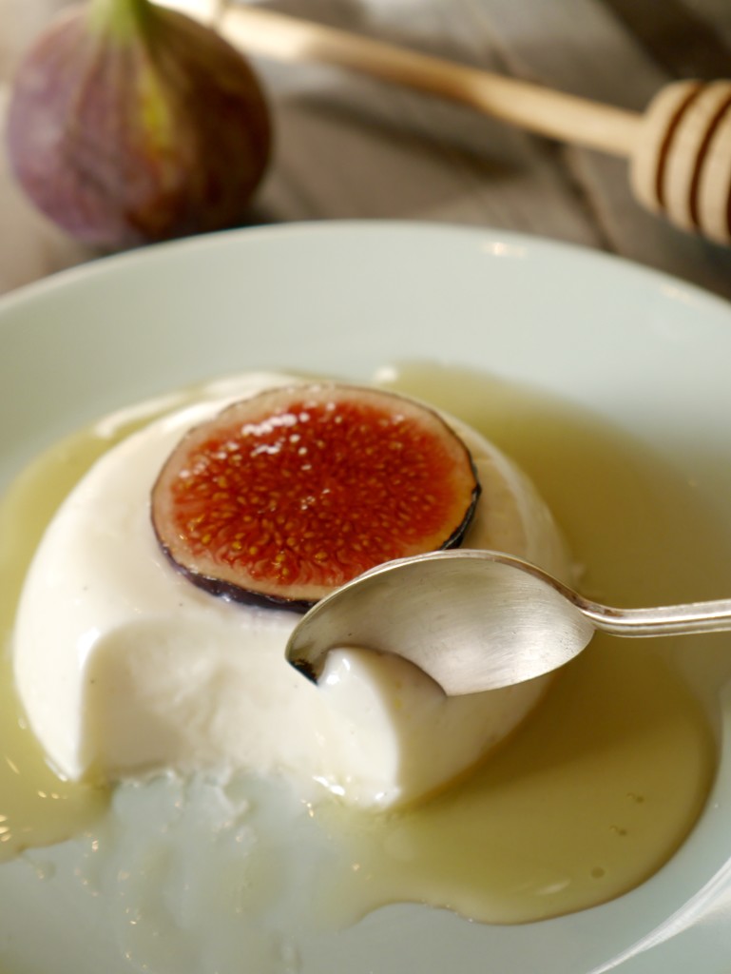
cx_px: 366
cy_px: 487
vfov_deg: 23.3
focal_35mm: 84
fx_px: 2363
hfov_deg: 17.6
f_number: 5.6
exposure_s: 1/80
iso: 400
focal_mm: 42
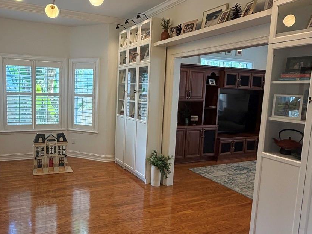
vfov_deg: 51.3
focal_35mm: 27
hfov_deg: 64.0
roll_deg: -1.4
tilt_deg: -6.6
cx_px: 110
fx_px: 243
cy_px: 114
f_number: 2.2
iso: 200
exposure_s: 1/60
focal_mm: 2.22
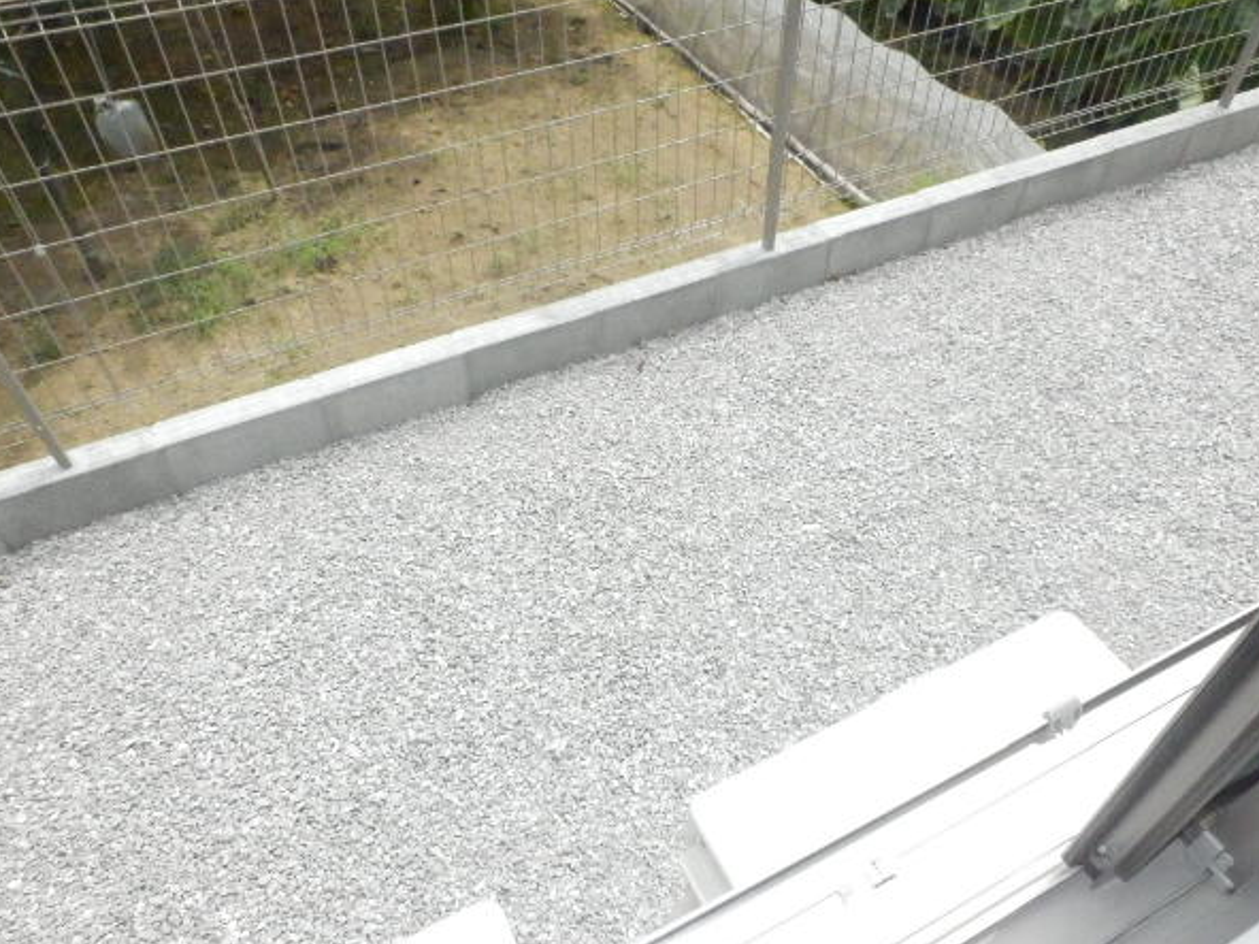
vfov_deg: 53.0
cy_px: 490
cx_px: 637
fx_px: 945
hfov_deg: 67.3
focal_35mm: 26
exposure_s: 1/2000
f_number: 7.9
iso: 3200
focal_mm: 4.2
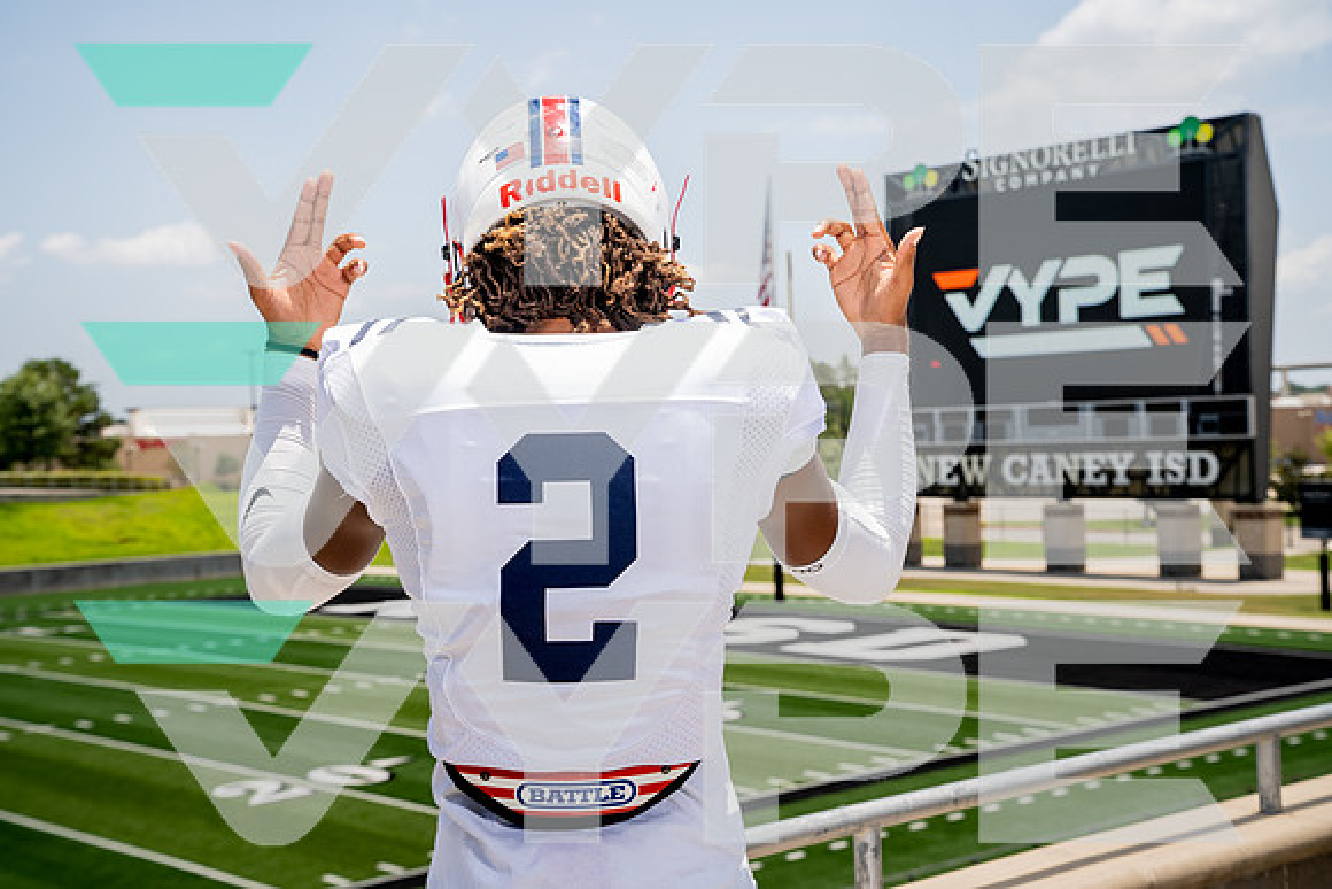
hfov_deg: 38.9
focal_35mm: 51
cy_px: 444
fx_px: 1887
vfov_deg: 26.5
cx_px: 666
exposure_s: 1/250
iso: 100
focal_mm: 51
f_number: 7.1
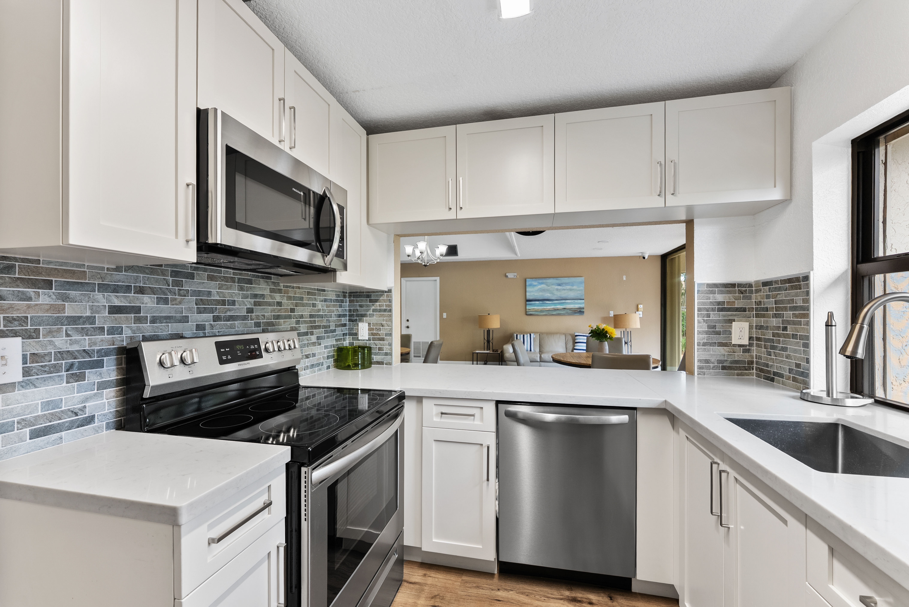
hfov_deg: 104.2
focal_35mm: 14
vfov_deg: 81.3
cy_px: 304
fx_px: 354
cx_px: 454
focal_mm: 14
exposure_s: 1/4
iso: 320
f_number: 8
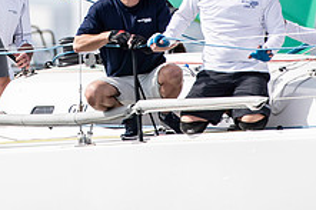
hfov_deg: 1.3
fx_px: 14051
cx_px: 20
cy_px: -62
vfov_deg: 0.9
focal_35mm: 1602
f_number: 5
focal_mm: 400
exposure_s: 1/2000
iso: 320
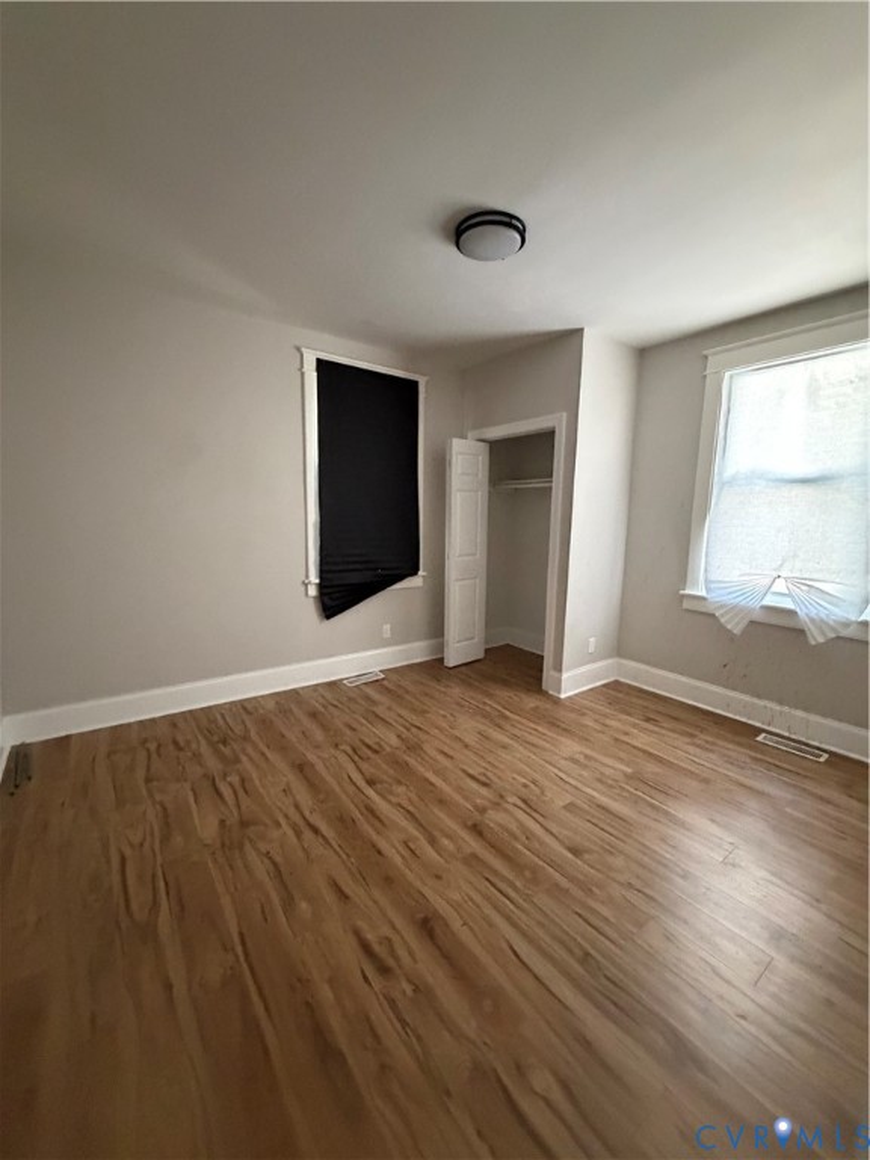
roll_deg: -0.6
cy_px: 580
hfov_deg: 85.7
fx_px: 469
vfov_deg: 102.1
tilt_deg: -8.3
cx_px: 435
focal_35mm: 14
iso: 1000
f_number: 2.2
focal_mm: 2.22
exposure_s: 1/60
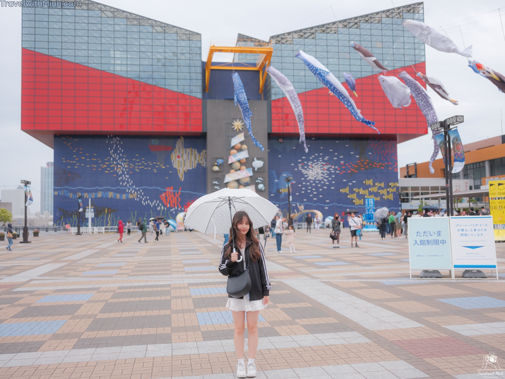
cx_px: 252
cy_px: 190
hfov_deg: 51.4
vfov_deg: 39.7
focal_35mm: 36
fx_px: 525
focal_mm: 45
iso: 200
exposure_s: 1/1250
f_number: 2.8
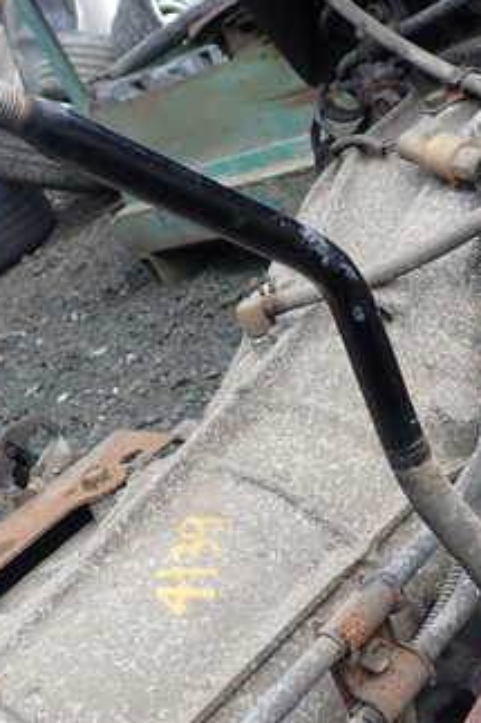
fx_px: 1164
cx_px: 284
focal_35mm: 58
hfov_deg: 23.3
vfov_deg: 34.5
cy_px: 389
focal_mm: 5.4
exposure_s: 1/320
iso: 100
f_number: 3.2
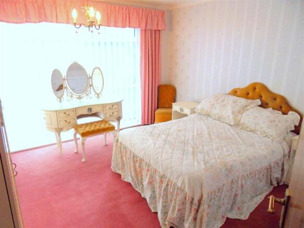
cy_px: 114
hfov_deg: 71.6
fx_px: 211
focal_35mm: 24
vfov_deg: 56.8
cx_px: 152
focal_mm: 4.2
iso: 100
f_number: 3.3
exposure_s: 1/45
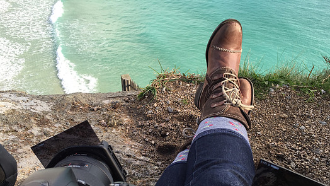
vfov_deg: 33.2
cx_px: 152
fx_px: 306
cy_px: 134
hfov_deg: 56.6
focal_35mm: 35
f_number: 2.2
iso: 32
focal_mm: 4.15
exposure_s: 1/350
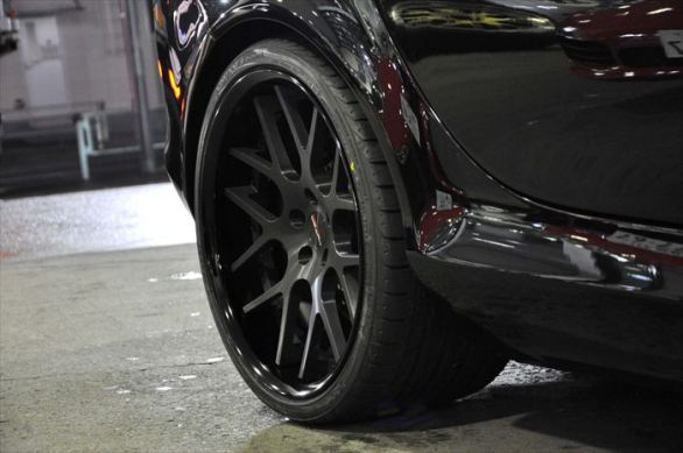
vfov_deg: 13.8
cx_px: 342
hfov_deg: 20.6
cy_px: 226
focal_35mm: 99
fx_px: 1876
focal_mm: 66
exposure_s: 1/25
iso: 1600
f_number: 5.3
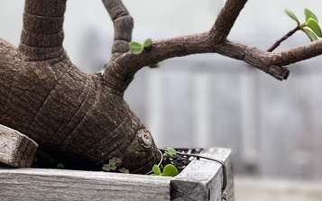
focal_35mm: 108
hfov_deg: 18.7
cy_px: -59
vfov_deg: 11.8
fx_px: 948
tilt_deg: +4.6
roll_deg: +0.5
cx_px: -4
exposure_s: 1/608
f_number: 1.6
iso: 50
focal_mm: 5.1
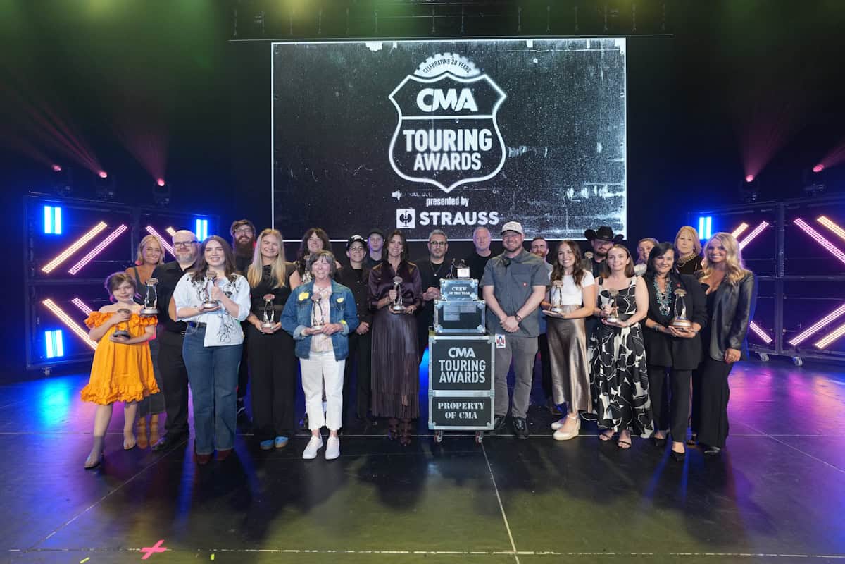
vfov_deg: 77.3
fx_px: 352
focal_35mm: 15
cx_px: 422
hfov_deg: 100.4
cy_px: 282
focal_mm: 15
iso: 2000
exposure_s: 1/200
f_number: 3.5
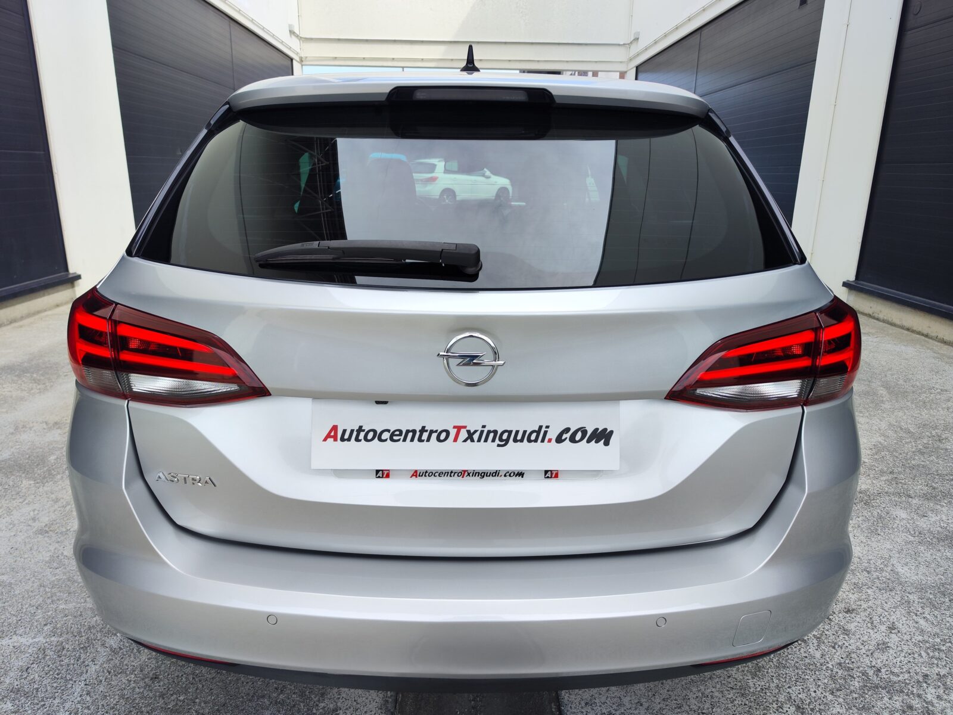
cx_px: 476
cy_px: 358
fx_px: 633
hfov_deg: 73.9
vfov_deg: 58.9
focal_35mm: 23
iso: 50
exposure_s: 1/334
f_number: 1.69
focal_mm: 7.01
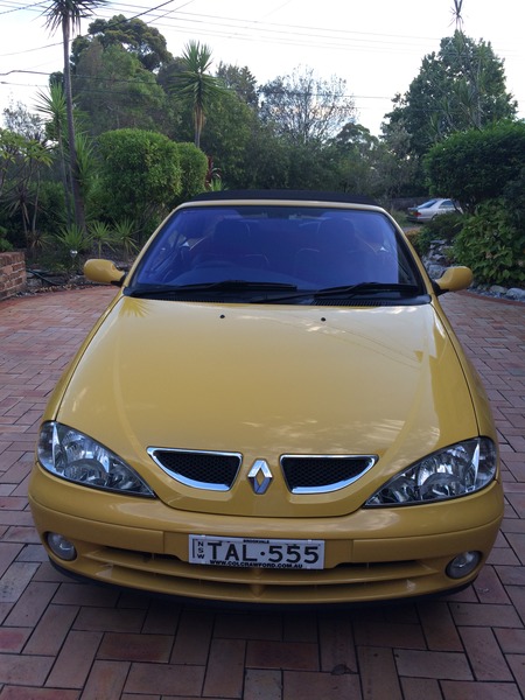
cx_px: 262
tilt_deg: -17.8
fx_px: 586
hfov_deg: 48.2
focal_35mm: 29
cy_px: 350
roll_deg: -0.7
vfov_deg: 61.7
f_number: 2.2
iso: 32
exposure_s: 1/145
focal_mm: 4.15
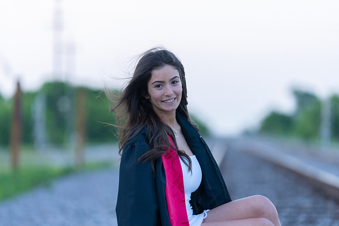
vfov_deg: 6.9
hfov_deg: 10.3
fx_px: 1884
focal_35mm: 200
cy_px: 113
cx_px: 170
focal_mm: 200
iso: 1600
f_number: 3.2
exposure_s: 1/320
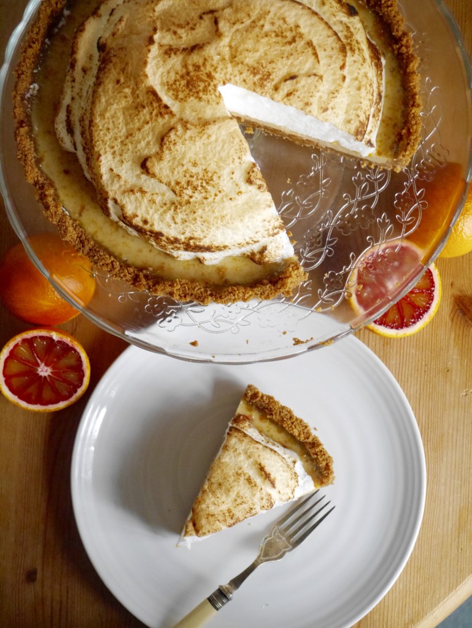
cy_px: 314
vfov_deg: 38.2
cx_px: 236
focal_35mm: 50
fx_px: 908
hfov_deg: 29.1
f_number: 5.6
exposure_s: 1/60
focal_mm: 25
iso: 2500
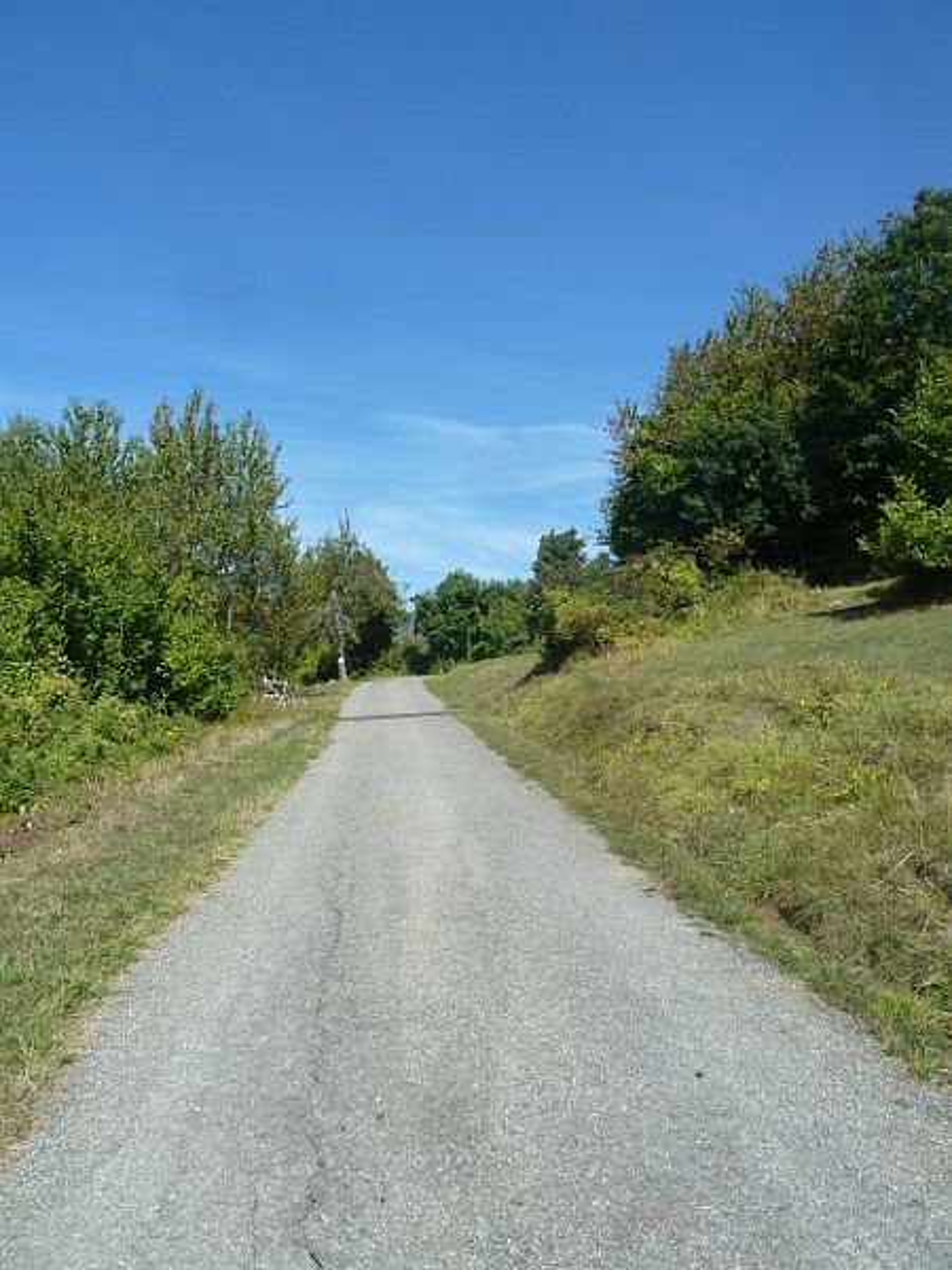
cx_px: 476
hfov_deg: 54.9
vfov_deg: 69.4
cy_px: 635
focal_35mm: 25
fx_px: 917
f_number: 4.5
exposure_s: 1/400
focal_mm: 4.1
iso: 80
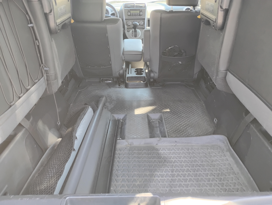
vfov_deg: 49.9
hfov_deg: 63.4
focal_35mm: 28
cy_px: 102
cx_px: 136
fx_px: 220
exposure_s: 1/60
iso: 597
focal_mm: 4.26
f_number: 1.8
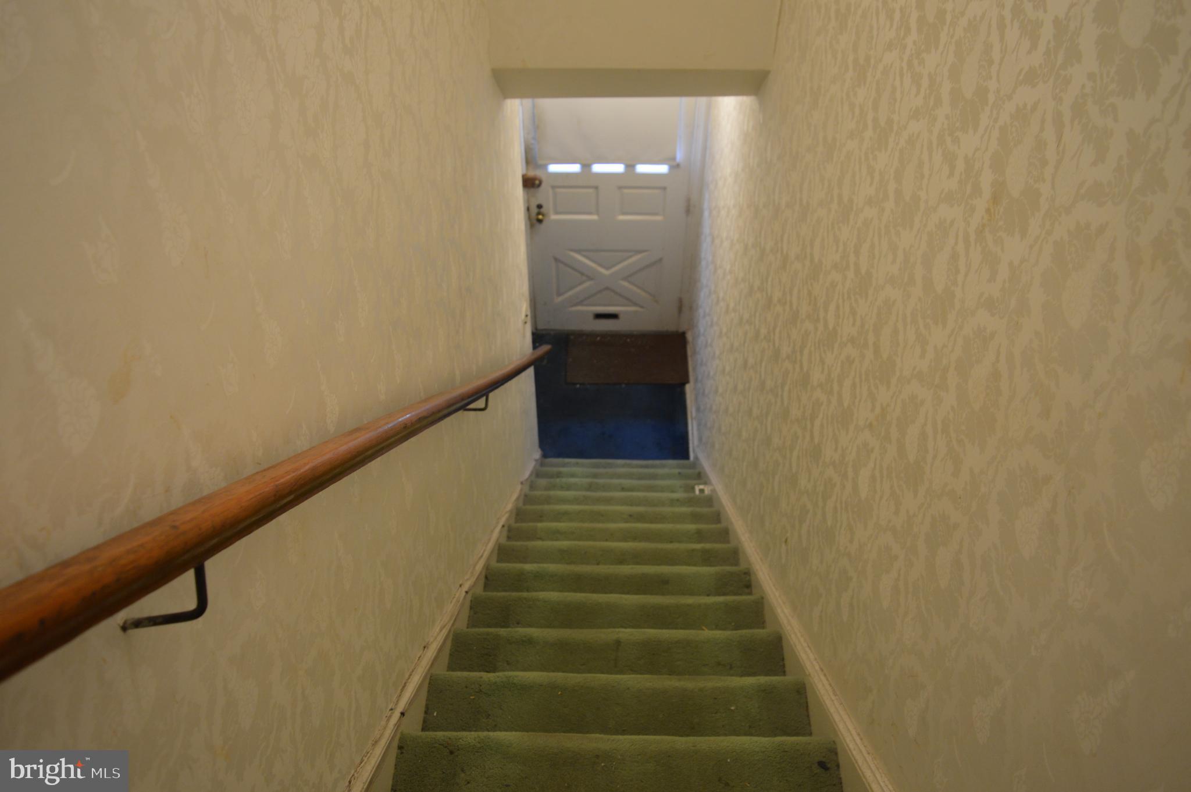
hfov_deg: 67.4
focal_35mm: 27
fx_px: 892
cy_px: 396
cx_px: 596
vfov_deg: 47.8
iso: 560
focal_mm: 18
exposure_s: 1/60
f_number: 3.5
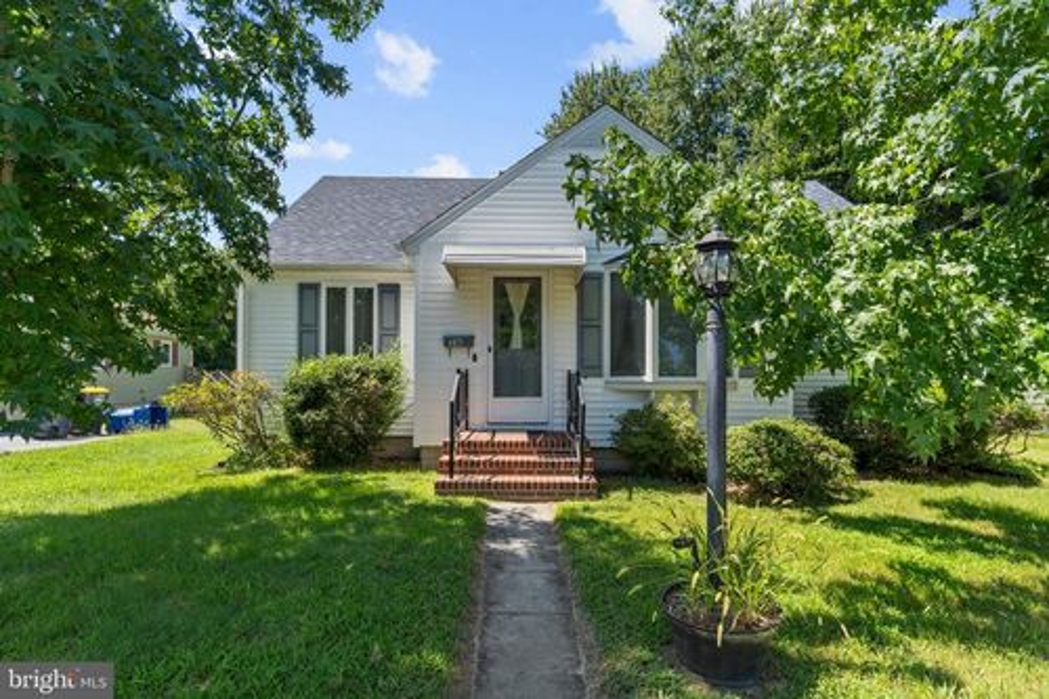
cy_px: 350
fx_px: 537
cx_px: 524
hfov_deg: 88.6
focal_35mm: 18
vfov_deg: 66.0
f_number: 7.1
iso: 200
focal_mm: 12.3
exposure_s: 1/250
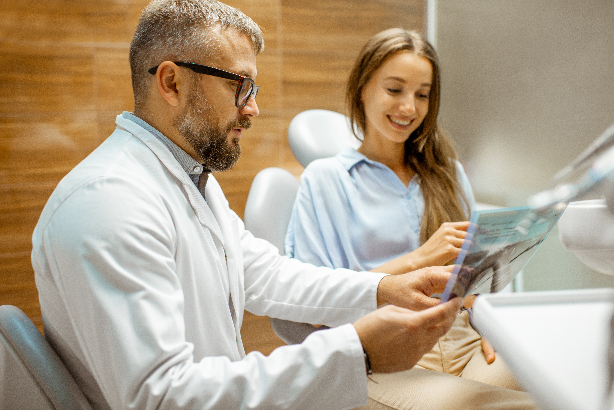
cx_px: 307
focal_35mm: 35
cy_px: 205
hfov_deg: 54.4
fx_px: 597
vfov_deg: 37.9
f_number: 2.2
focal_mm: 35
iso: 640
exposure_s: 1/200
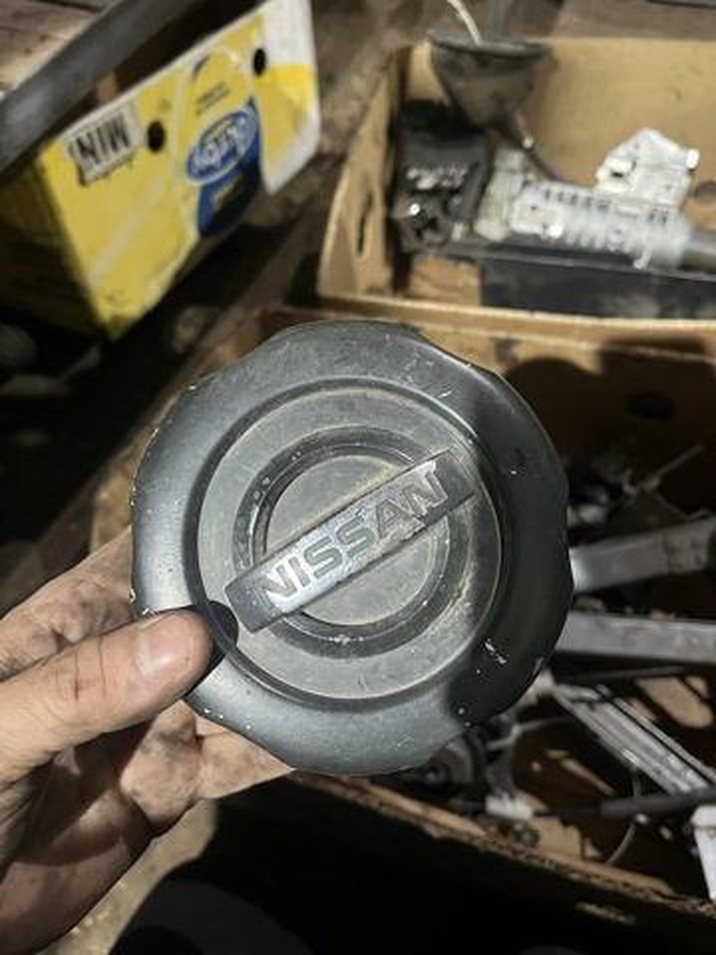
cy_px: 478
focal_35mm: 26
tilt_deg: -56.8
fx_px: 717
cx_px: 358
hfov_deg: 53.1
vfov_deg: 67.3
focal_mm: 5.1
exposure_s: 1/25
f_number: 1.6
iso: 500
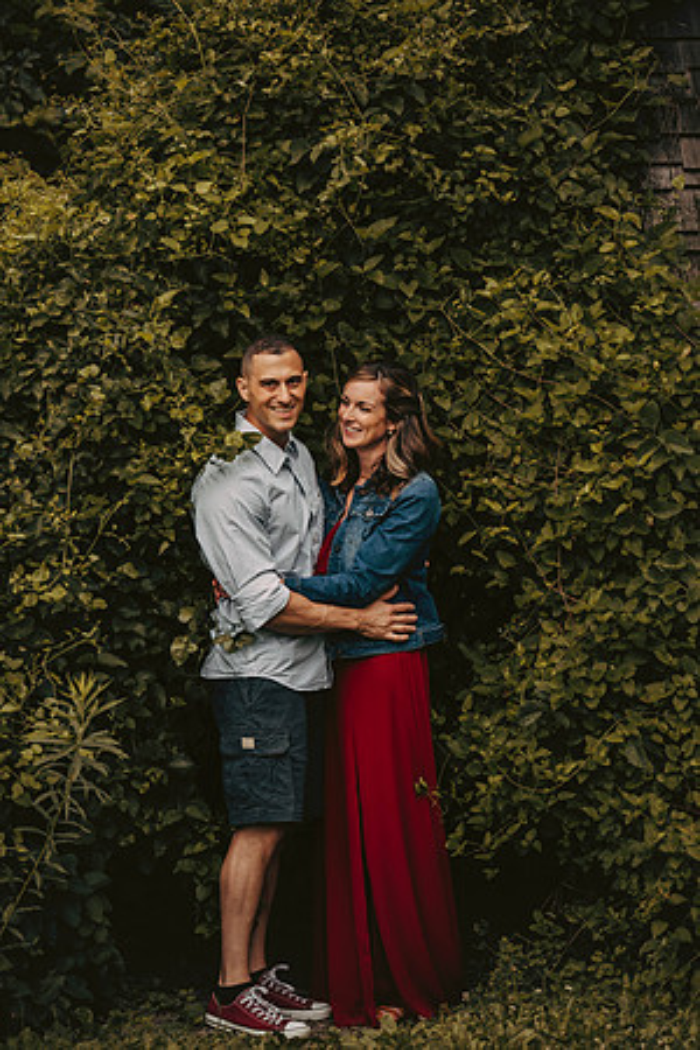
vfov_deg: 15.2
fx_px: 3937
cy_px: 525
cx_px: 350
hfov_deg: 10.2
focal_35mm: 135
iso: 640
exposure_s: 1/1250
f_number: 2.8
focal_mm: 135
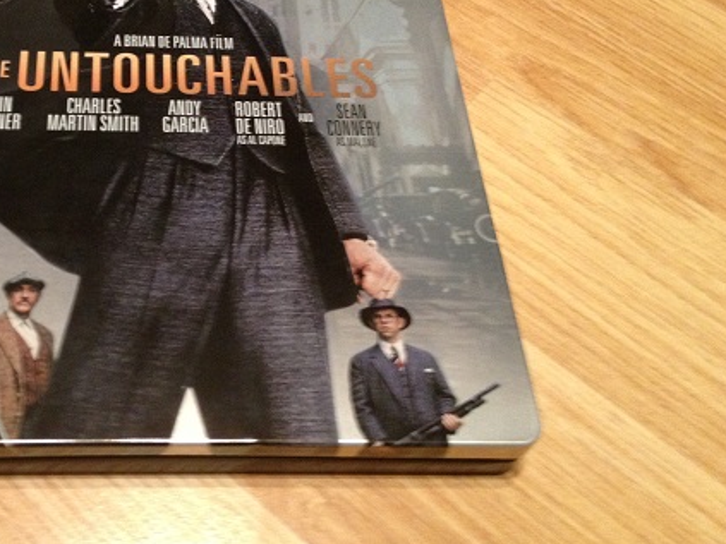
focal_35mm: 53
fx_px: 1111
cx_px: 184
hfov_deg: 35.4
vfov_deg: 27.3
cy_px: 175
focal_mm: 4.28
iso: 320
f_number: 2.4
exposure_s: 1/20
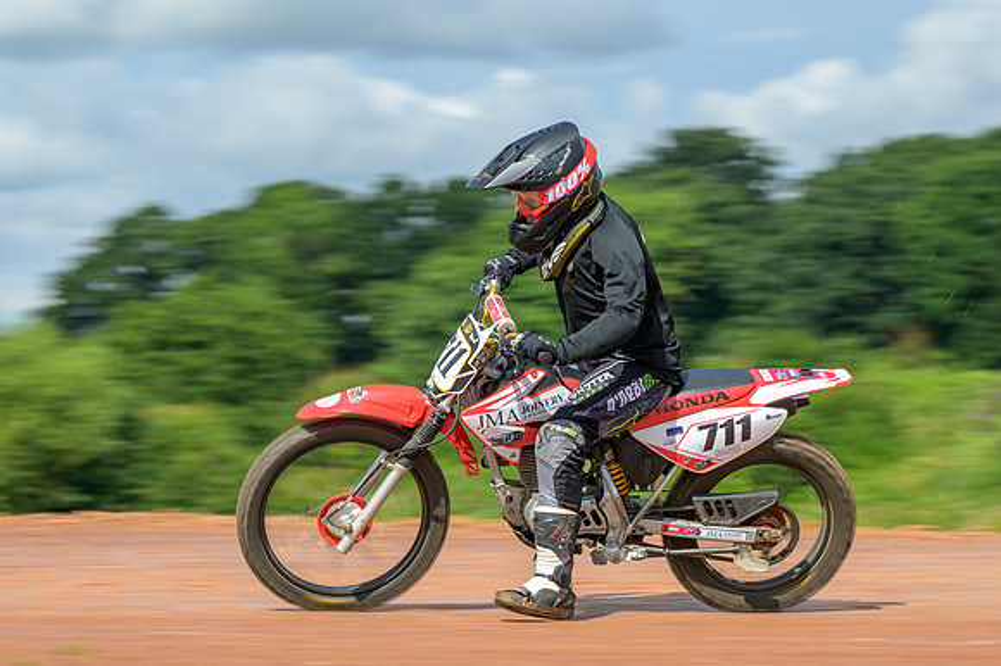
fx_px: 4585
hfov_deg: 12.5
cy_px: 333
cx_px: 500
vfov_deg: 8.3
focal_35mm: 165
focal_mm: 110
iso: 72
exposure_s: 1/160
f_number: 8
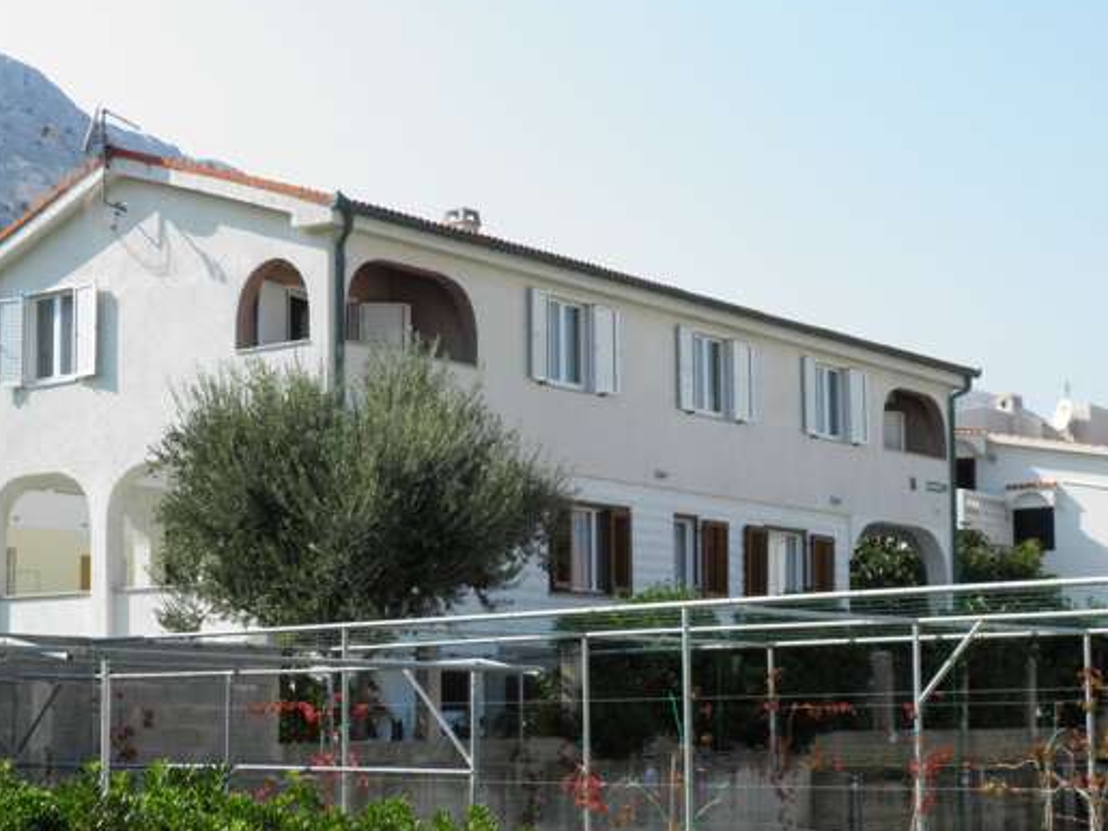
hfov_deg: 29.8
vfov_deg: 22.5
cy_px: 530
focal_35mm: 65
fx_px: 2080
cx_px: 483
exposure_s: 1/250
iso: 50
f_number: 5.5
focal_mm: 8.9
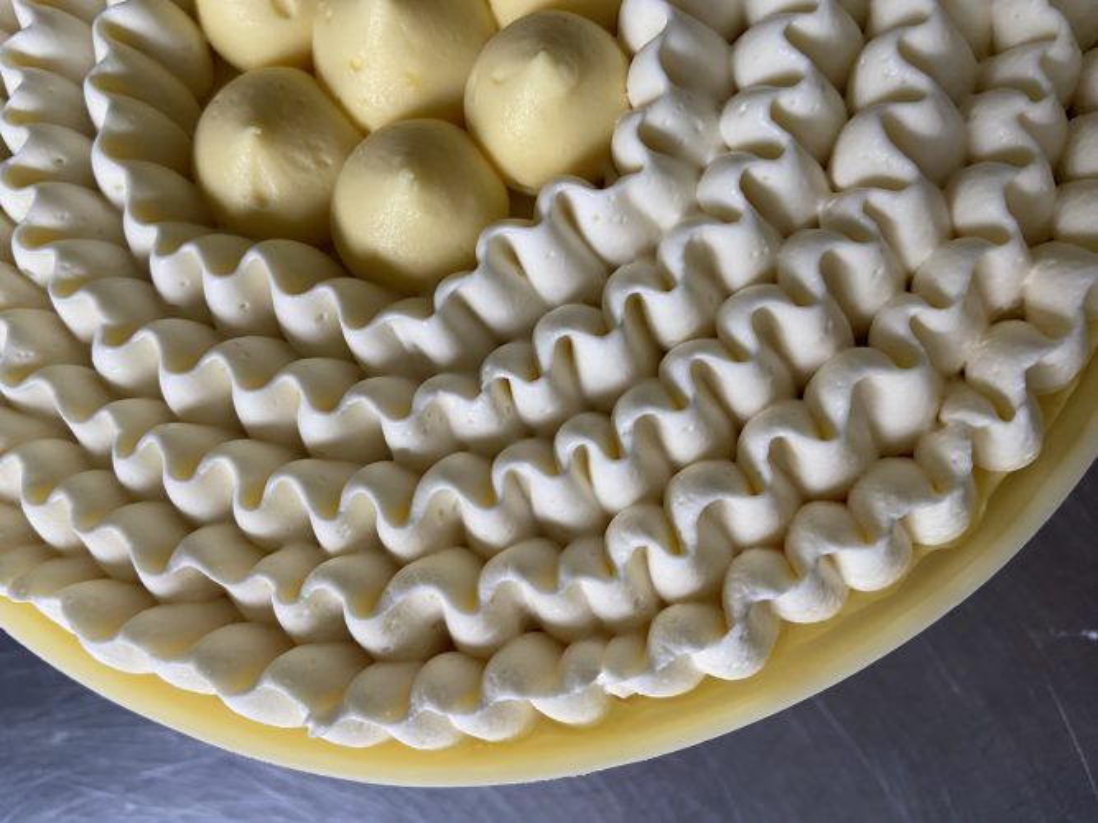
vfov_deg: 54.9
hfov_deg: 69.4
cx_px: 549
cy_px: 412
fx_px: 793
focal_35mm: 25
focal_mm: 4.25
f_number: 1.8
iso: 125
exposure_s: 1/95
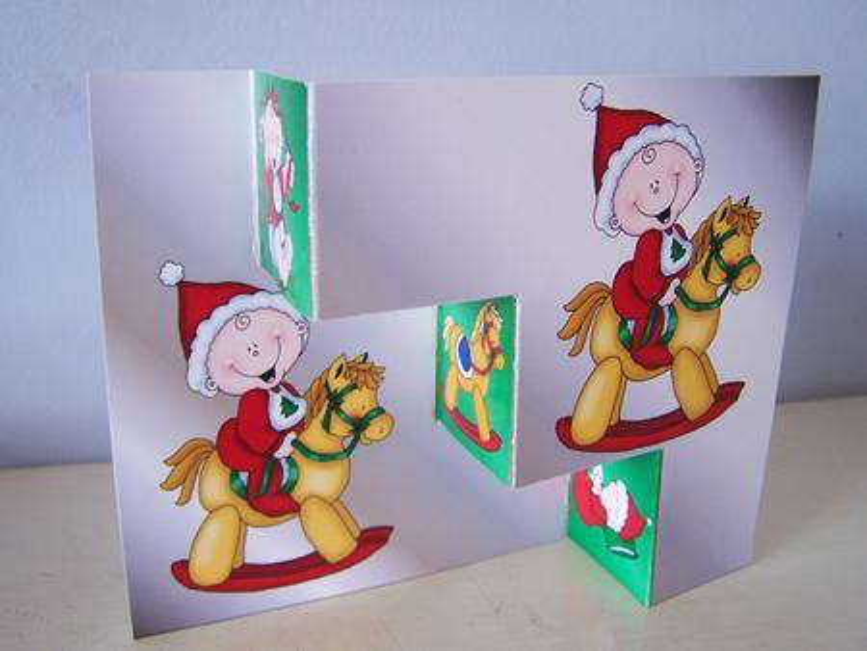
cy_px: 326
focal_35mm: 38
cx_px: 434
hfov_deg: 49.0
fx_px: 952
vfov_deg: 37.8
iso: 140
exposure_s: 1/20
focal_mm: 6.3
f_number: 2.8
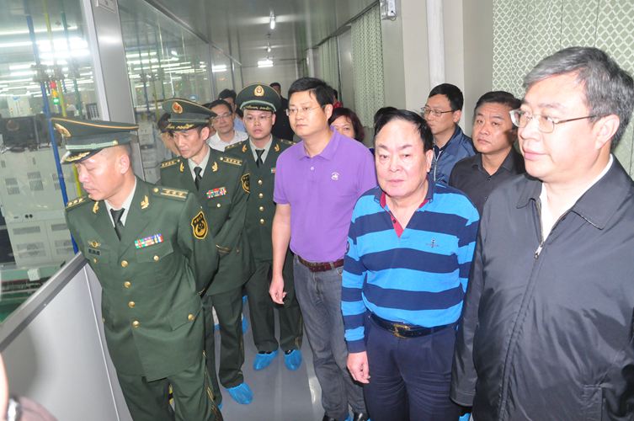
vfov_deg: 47.8
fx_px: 475
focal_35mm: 27
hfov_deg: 67.4
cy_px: 210
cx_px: 317
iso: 1600
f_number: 5
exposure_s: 1/60
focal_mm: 18
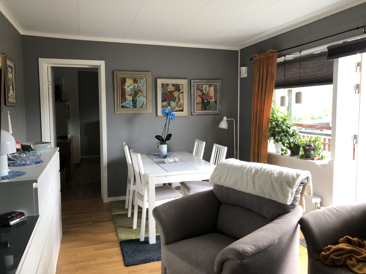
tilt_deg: -4.8
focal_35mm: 28
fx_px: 296
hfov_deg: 63.4
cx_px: 183
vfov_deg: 49.7
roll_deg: -0.2
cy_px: 137
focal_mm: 3.99
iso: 40
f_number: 1.8
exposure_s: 1/30
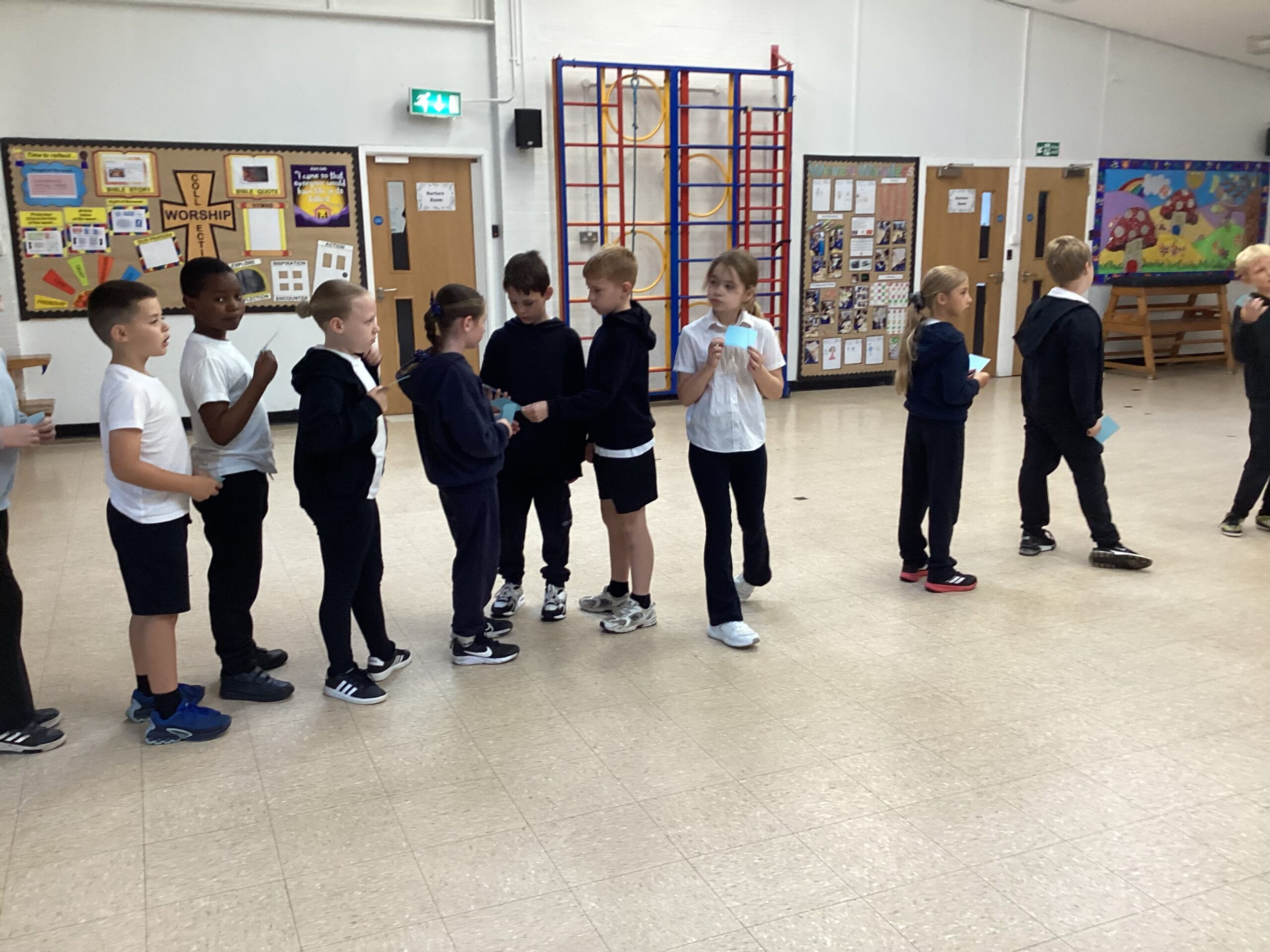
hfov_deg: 58.4
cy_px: 476
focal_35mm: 31
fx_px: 1137
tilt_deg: -14.0
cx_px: 635
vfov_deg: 45.4
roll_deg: -0.4
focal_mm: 3.3
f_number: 2.4
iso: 160
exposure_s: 1/50
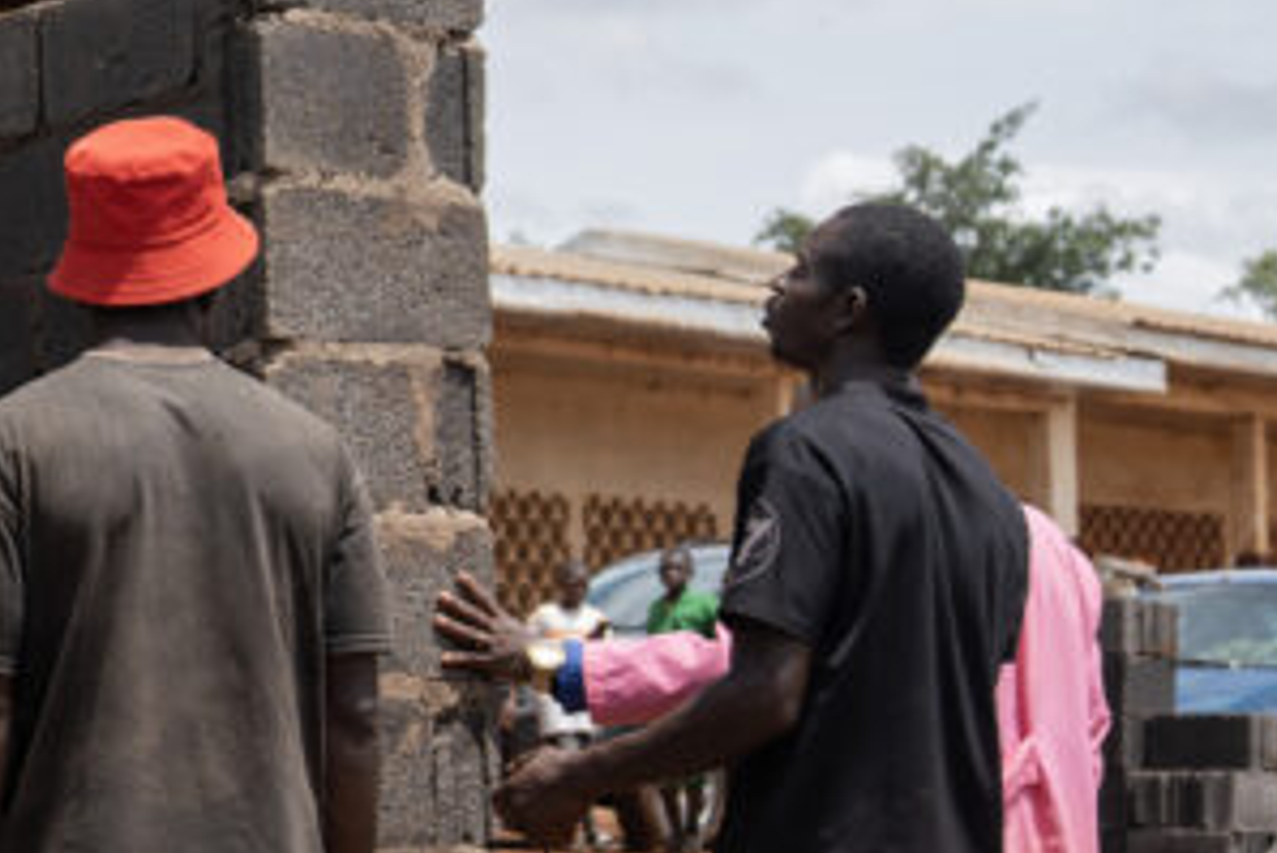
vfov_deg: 13.3
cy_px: 469
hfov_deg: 18.3
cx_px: -450
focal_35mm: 103
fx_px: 3655
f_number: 3.2
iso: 100
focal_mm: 30
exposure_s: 1/1000
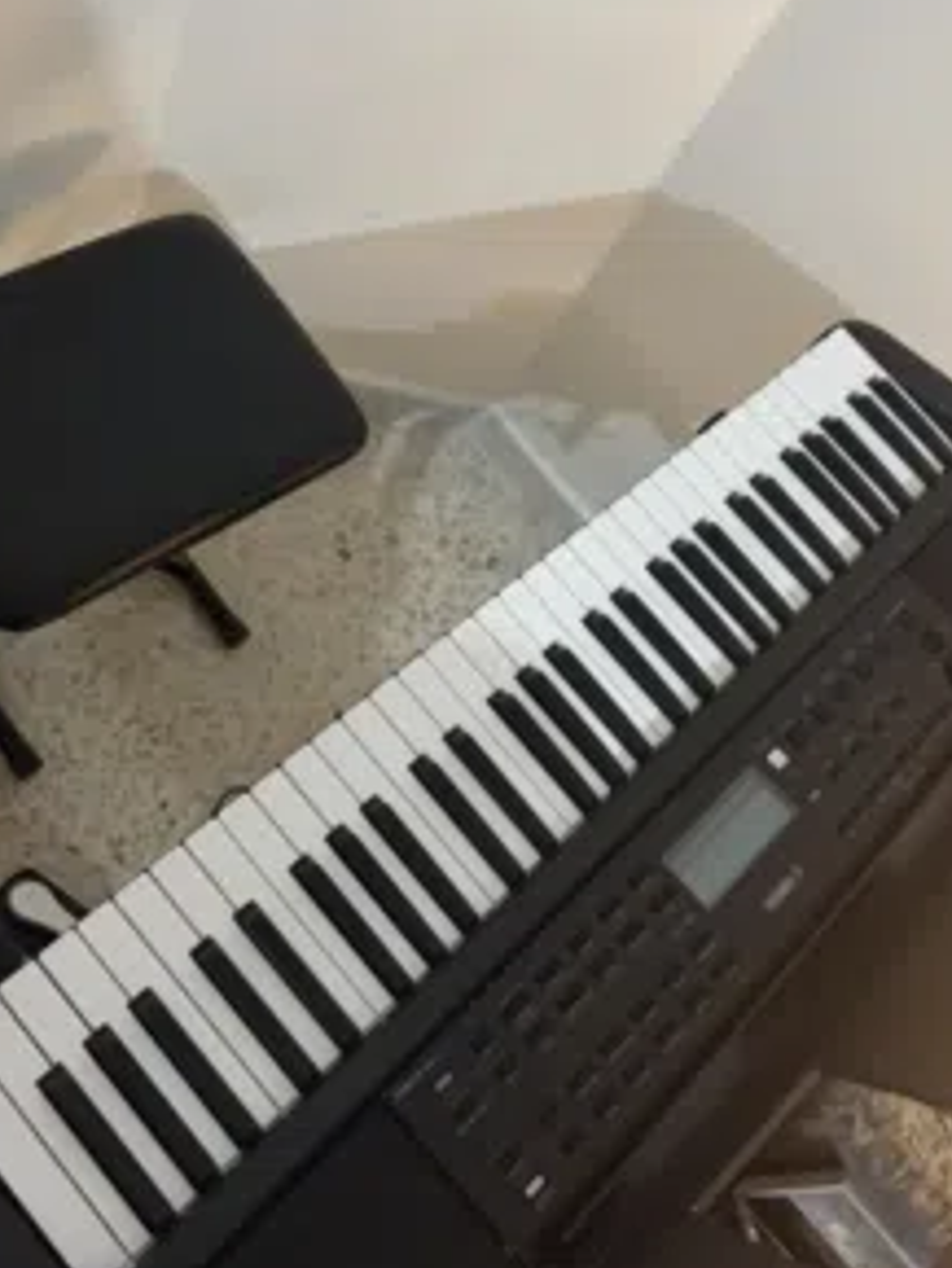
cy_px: 527
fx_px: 1319
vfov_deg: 51.1
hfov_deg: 39.7
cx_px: 478
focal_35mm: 36
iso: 500
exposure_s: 1/25
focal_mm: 5.96
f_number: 1.6
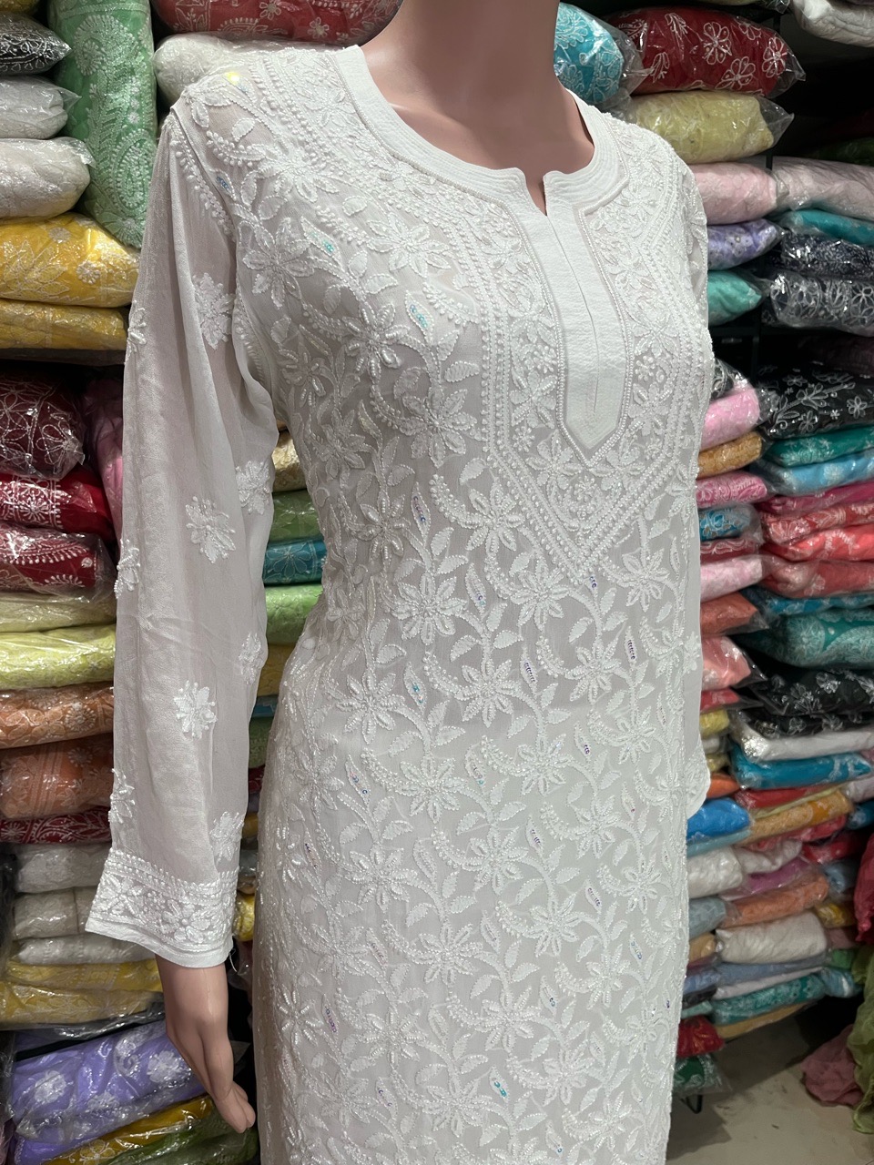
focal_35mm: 26
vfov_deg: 67.3
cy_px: 582
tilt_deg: -16.8
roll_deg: +2.6
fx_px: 875
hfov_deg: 53.1
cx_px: 437
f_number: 1.6
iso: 80
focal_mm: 5.1
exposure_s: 1/50
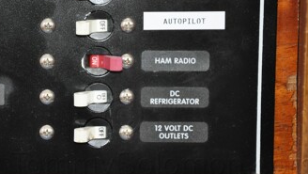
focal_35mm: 211
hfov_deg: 10.2
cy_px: 55
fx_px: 1722
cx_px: 123
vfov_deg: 5.8
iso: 800
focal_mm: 105
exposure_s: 1/60
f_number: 5.6
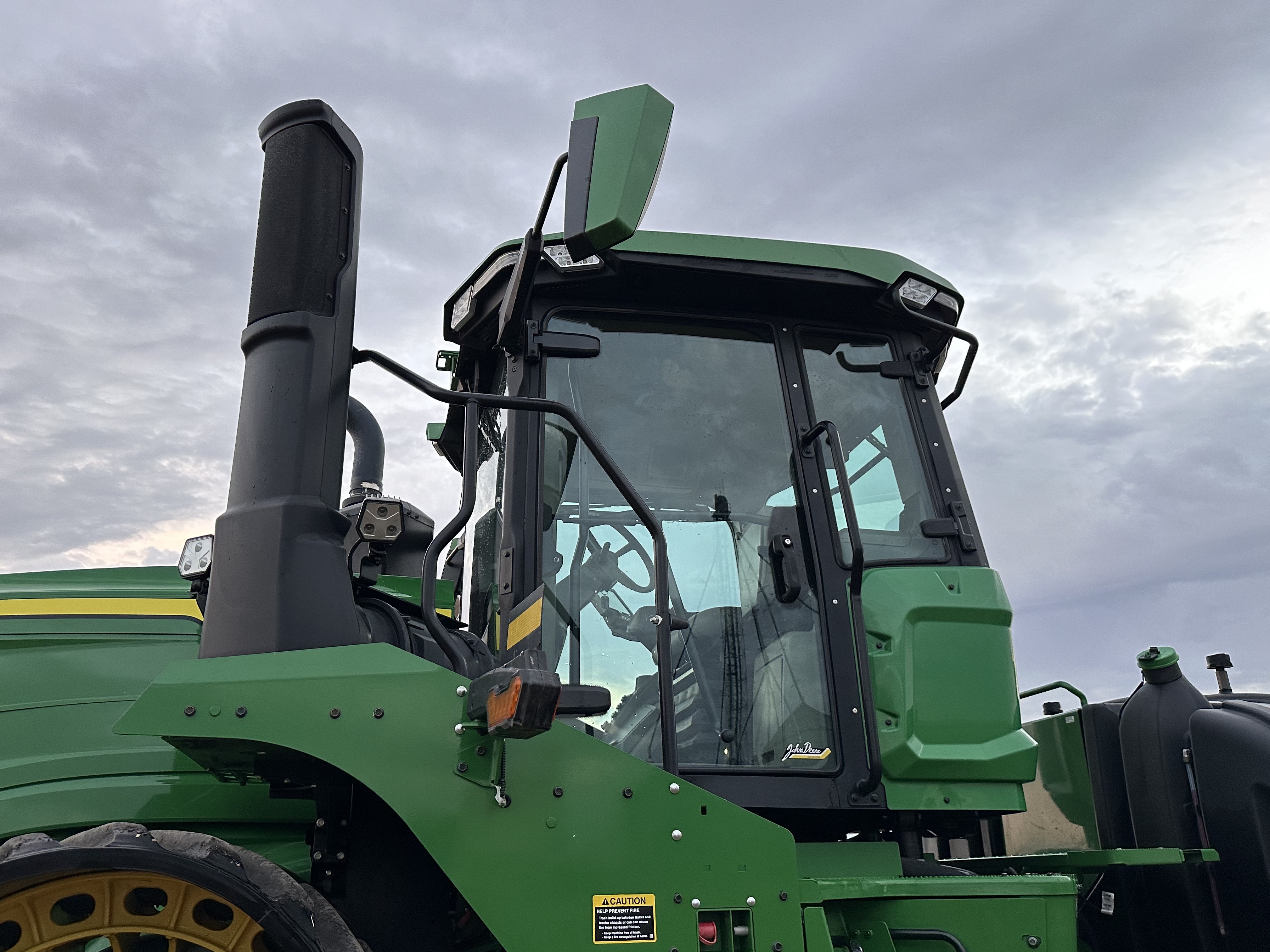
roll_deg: +2.4
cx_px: 577
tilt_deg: +23.6
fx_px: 991
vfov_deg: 51.4
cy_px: 481
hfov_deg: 65.2
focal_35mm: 27
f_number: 1.78
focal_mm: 6.86
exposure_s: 1/121
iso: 200
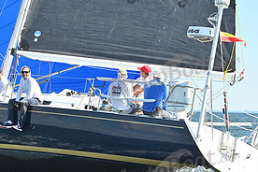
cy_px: 38
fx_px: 1053
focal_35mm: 147
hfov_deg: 13.9
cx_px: 61
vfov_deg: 9.3
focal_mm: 70
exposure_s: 1/1000
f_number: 5.6
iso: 250
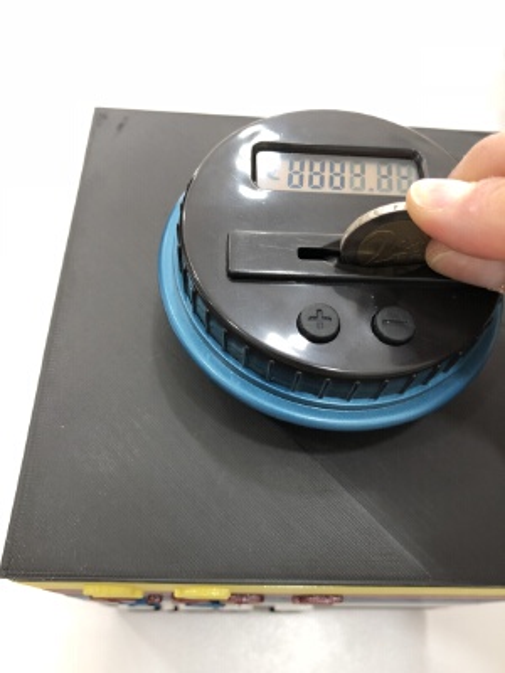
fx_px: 545
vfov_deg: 63.4
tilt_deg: -60.4
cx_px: 252
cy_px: 336
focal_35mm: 28
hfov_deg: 49.7
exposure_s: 1/33
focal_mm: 4
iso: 40
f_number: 1.8
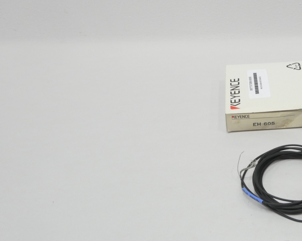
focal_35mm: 42
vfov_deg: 35.3
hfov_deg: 41.3
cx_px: 254
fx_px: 376
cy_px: 165
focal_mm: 4.3
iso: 160
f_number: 3.3
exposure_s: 1/60
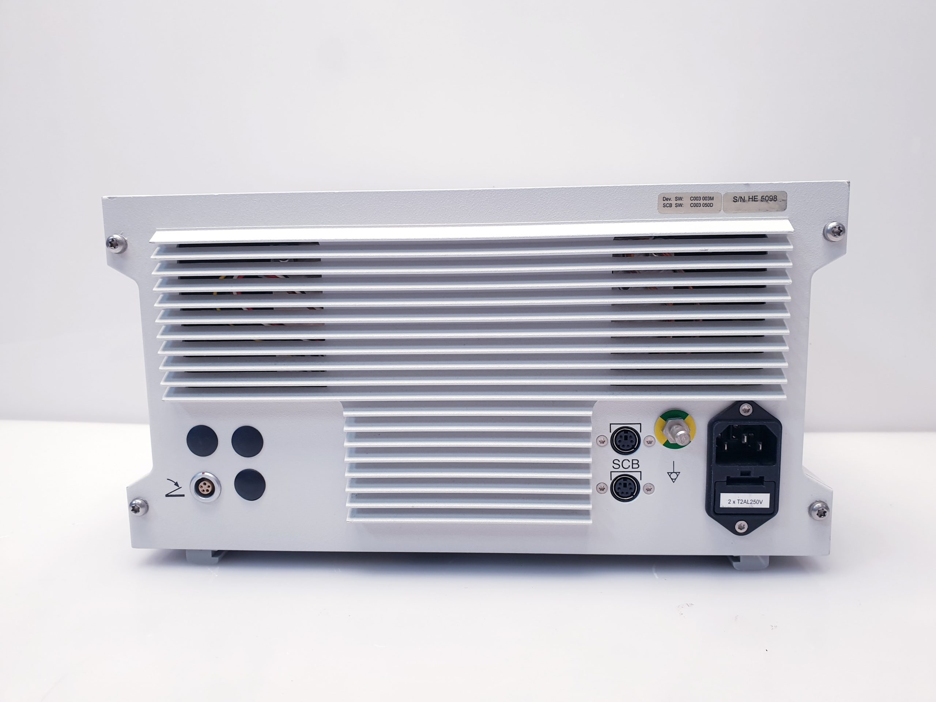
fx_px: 703
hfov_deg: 67.3
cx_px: 468
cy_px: 351
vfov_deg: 53.1
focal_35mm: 26
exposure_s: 1/50
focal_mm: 4.3
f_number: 2.4
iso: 80
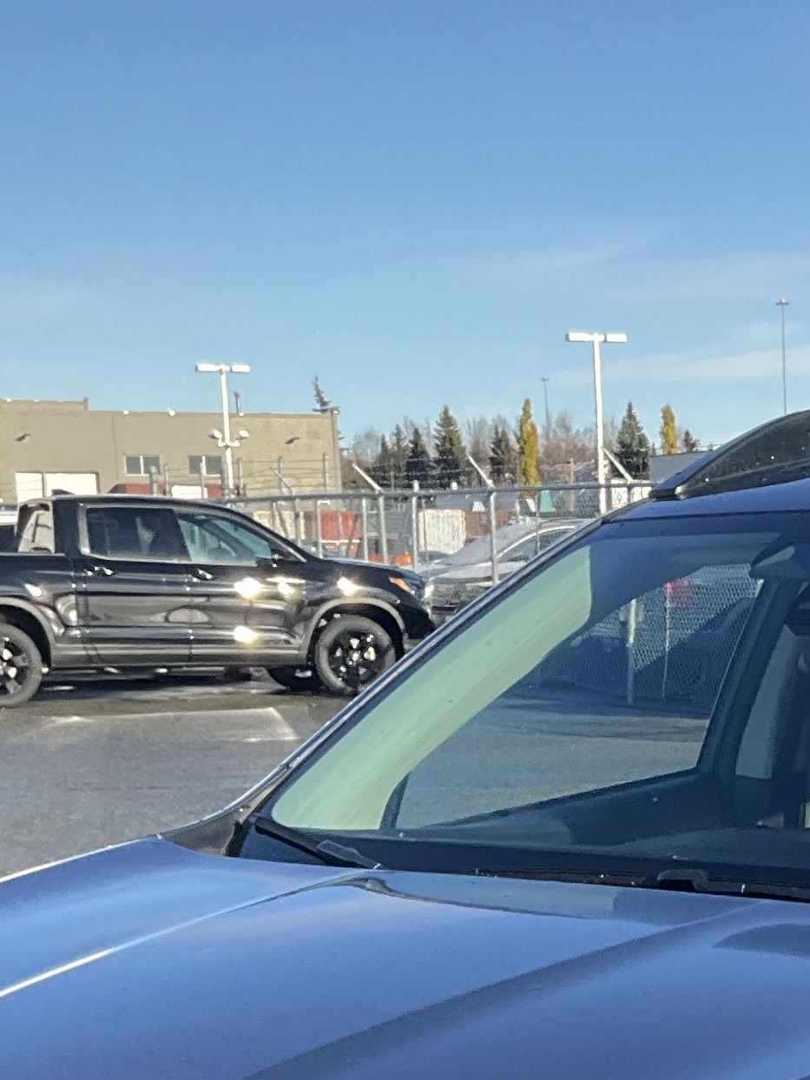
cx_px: 924
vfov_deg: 20.0
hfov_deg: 15.3
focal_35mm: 94
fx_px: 2933
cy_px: 1175
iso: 25
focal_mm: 3
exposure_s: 1/642
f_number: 1.8
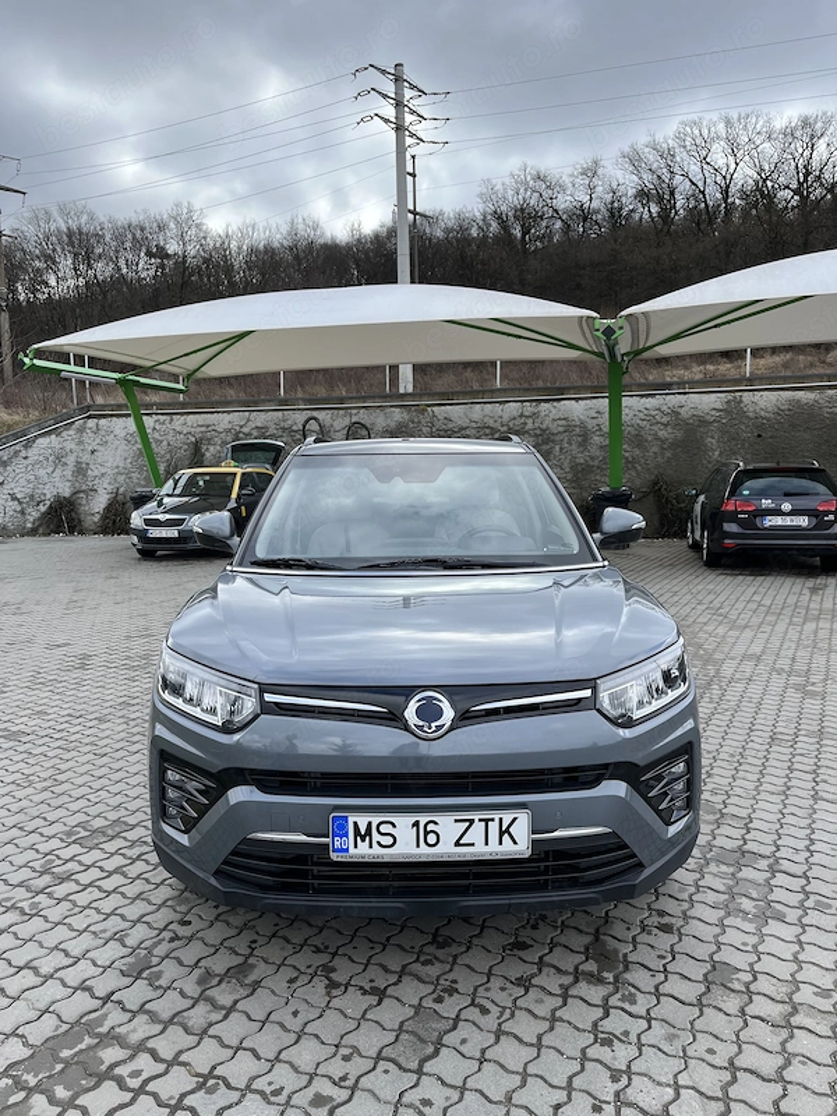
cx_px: 418
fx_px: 838
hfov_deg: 53.1
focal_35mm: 26
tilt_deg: -6.2
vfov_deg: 67.3
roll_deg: +3.6
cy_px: 558
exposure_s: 1/1497
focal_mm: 5.1
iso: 50
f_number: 1.6
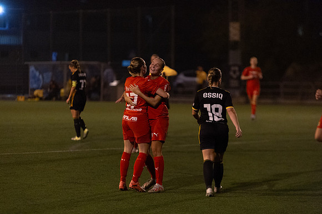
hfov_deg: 10.8
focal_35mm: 191
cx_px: 161
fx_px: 1707
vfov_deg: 7.2
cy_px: 107
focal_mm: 185
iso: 8000
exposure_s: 1/640
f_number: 2.8
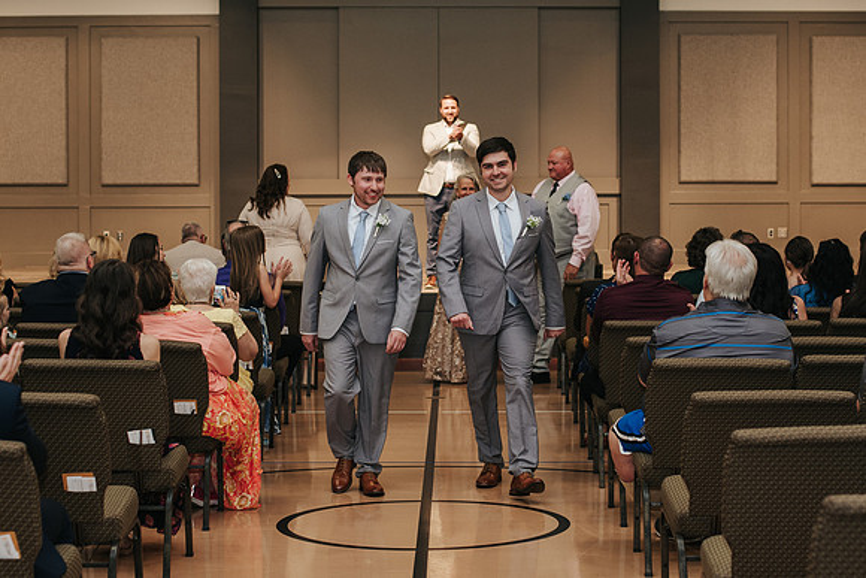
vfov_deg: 17.8
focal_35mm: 77
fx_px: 1846
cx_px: 450
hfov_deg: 26.4
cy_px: 240
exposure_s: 1/200
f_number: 3.2
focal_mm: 50
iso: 1000
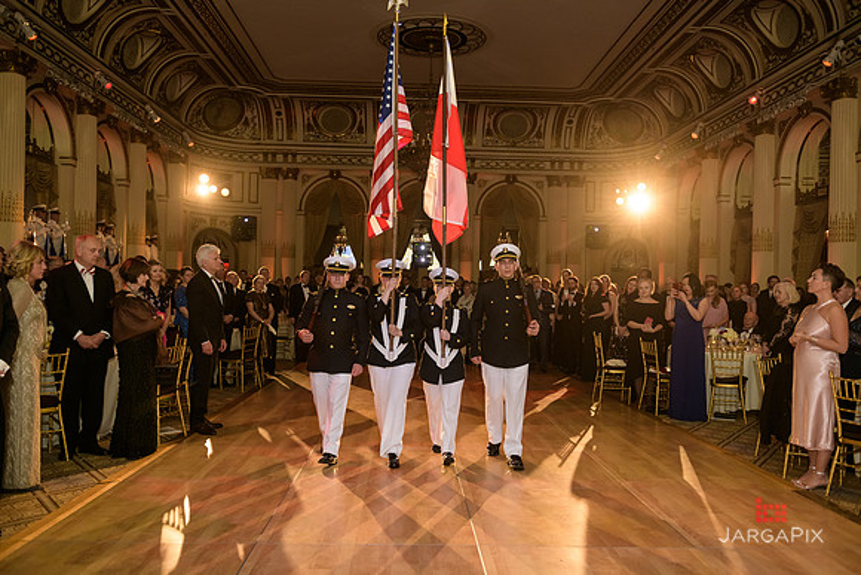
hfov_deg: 63.6
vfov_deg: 45.0
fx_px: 694
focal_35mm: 29
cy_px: 288
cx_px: 430
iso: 1600
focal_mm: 29
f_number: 3.2
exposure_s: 1/125
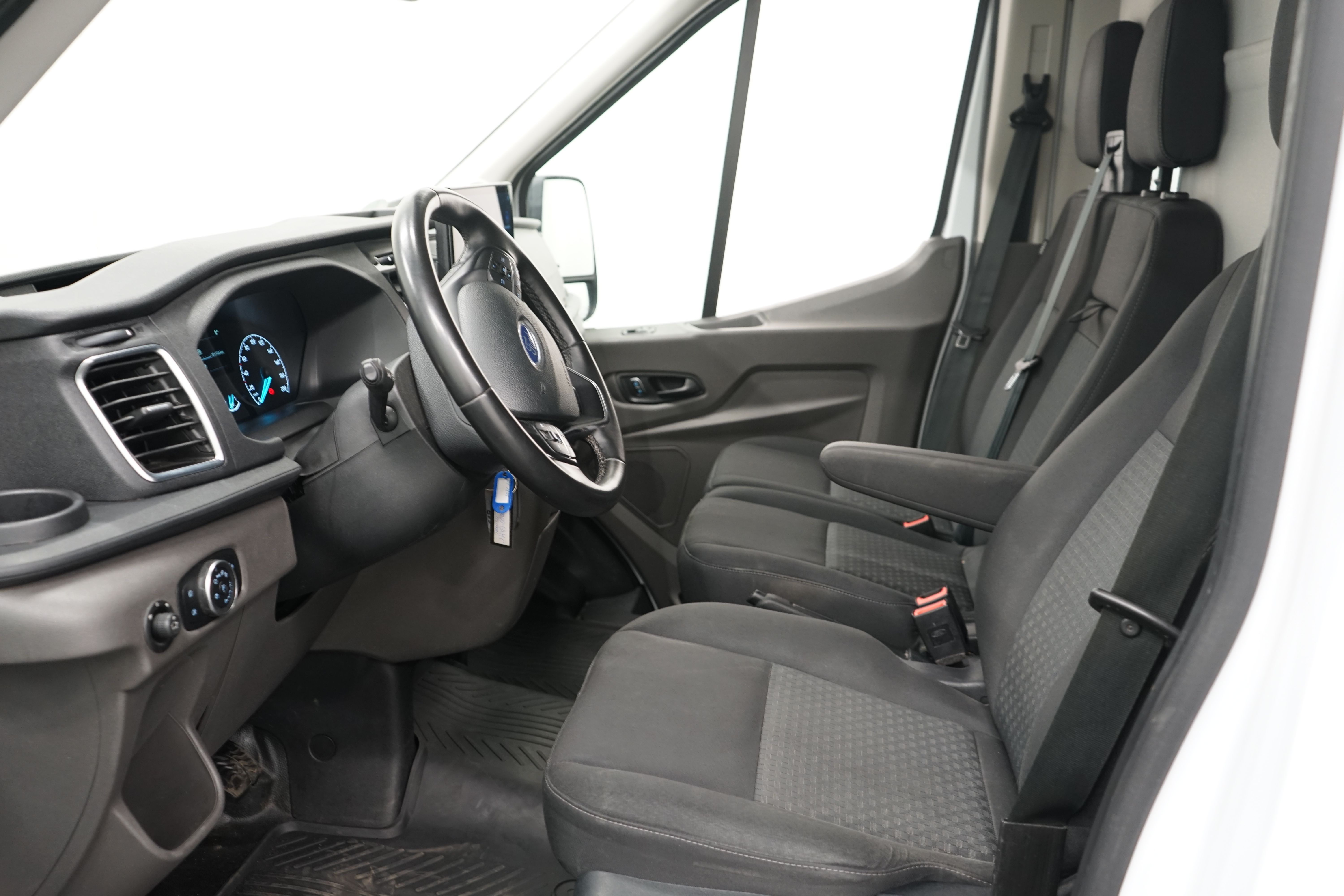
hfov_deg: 61.9
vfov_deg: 43.6
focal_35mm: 30
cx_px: 672
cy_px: 448
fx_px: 1120
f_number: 4.5
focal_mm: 30
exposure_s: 1/8
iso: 800
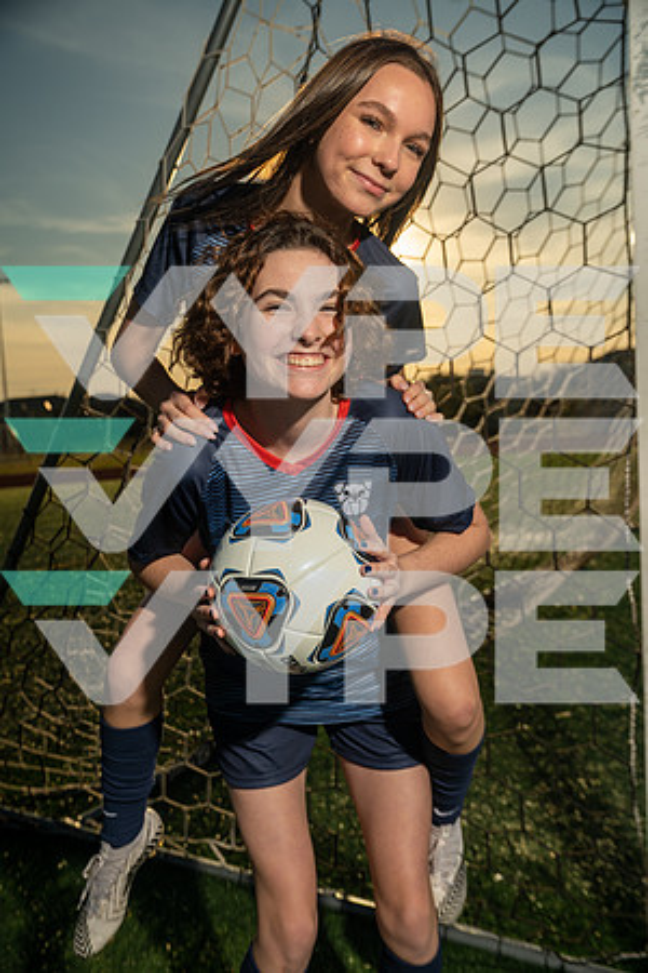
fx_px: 891
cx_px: 324
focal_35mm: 33
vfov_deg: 57.2
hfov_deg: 40.0
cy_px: 486
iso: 200
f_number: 4.5
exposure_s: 1/250
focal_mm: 33
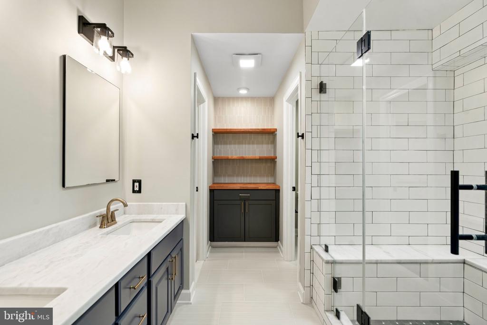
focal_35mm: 16
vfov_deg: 73.8
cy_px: 162
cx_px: 244
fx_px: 216
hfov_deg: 96.7
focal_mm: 16
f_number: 5.6
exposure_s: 1/400
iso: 640
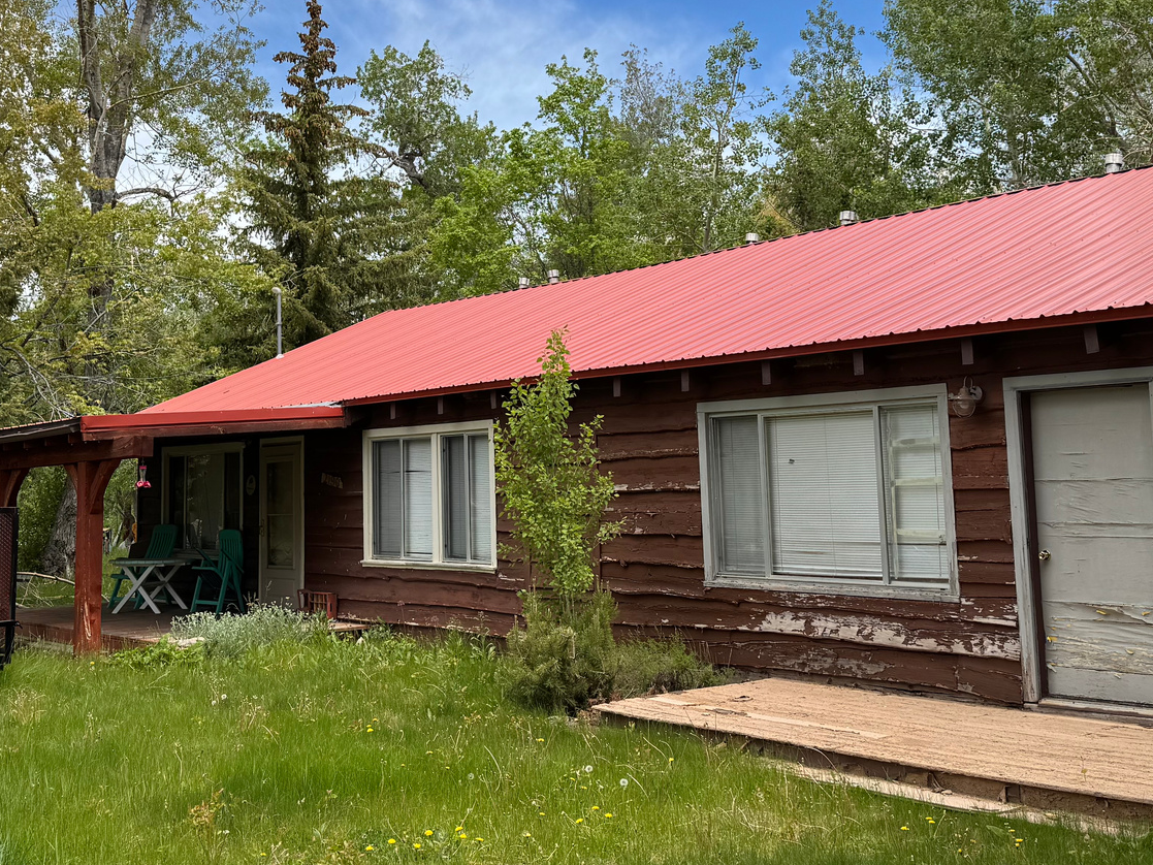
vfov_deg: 32.8
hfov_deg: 42.8
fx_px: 1466
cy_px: 340
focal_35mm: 44
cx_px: 475
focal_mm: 6.76
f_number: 1.78
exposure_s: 1/2710
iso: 80
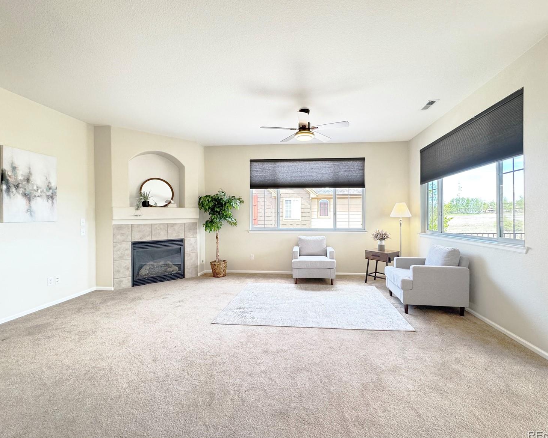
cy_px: 217
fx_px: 243
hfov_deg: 96.7
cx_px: 288
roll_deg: +0.0
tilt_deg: -0.4
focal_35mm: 15
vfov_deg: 84.0
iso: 250
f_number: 2.2
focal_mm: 2.22
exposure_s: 1/120
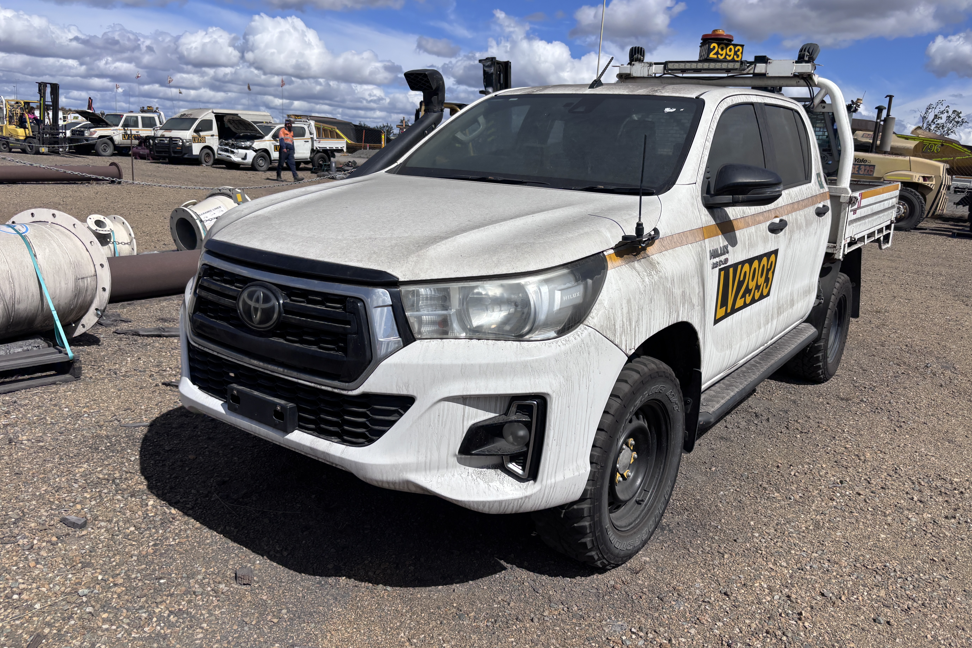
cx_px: 501
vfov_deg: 46.4
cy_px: 307
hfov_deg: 65.5
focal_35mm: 28
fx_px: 756
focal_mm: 5.96
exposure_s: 1/7194
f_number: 1.6
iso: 50
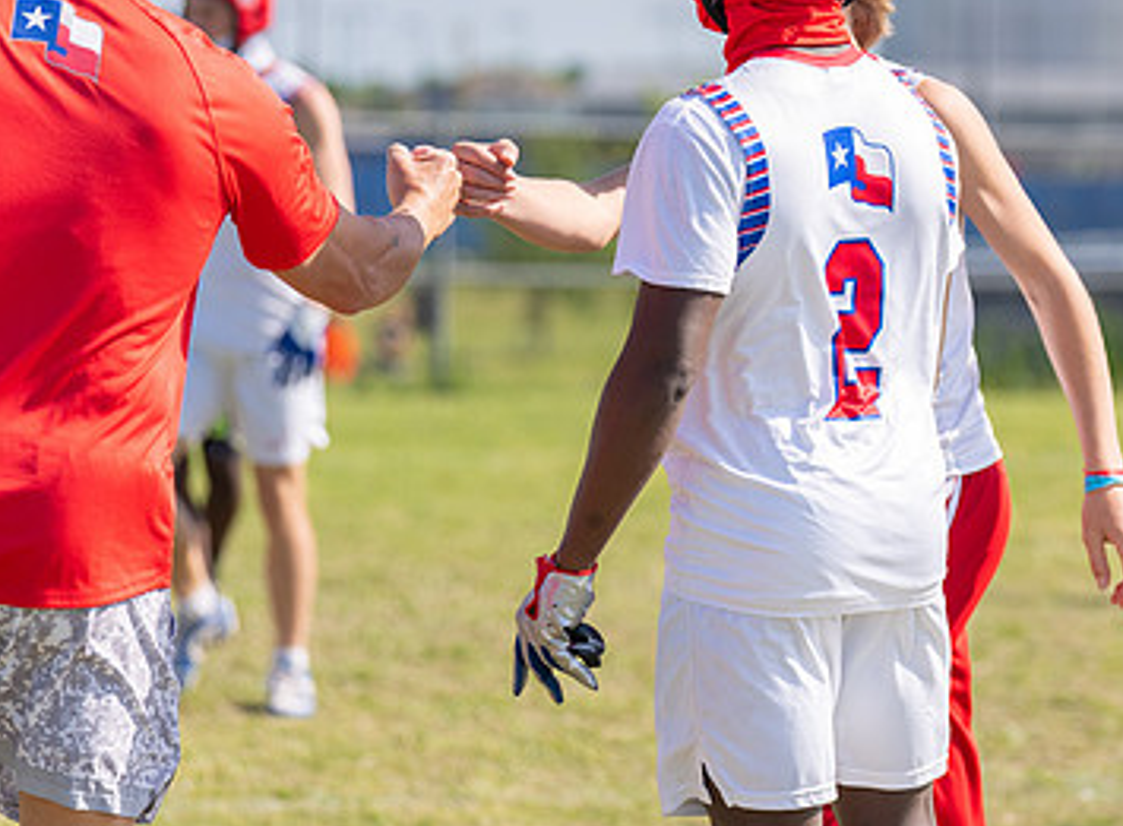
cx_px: 748
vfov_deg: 6.9
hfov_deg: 9.4
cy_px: 262
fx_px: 6797
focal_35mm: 211
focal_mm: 108
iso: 100
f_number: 2.8
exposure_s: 1/2000
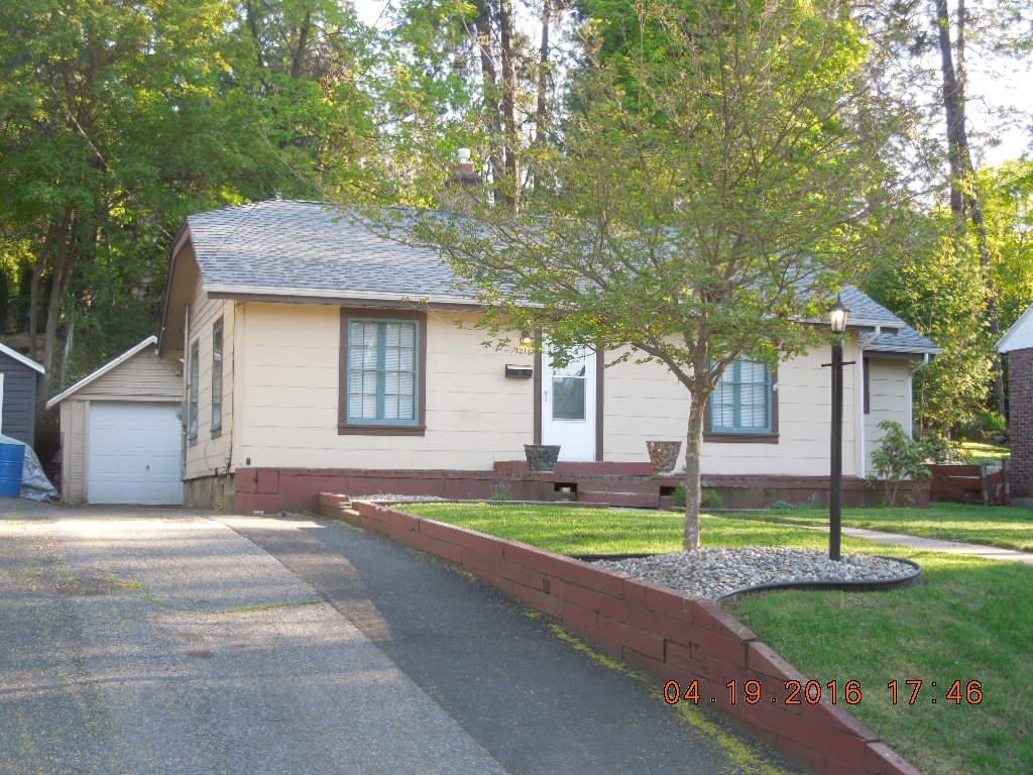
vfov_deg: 30.3
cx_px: 516
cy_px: 388
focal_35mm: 48
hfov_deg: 39.7
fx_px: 1432
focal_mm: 8.7
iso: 100
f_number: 4
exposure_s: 1/50
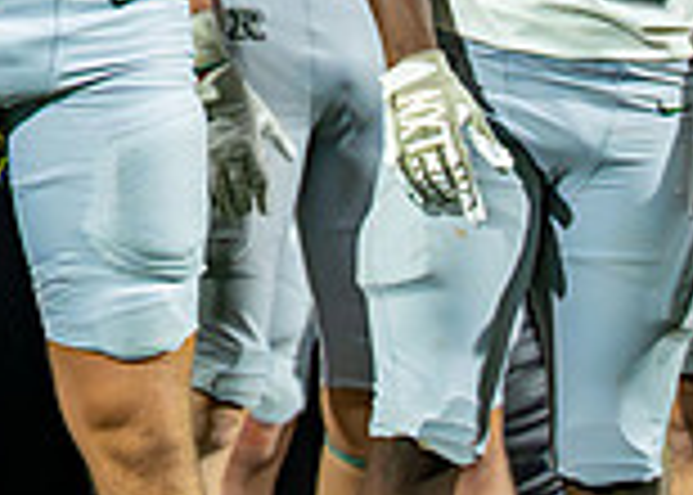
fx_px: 18186
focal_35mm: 924
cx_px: -817
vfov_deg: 1.6
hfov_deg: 2.2
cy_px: -436
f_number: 2.8
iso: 3200
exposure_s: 1/1600
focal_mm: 200
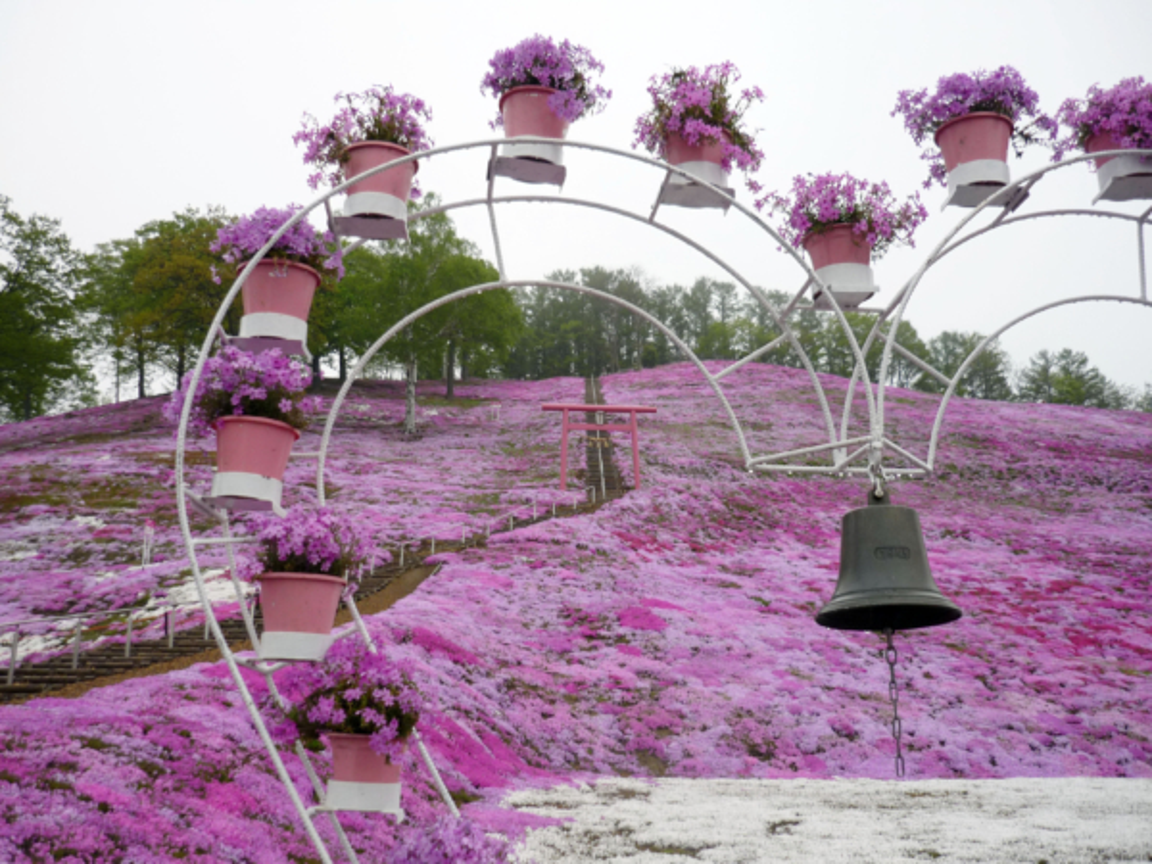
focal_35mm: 33
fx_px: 1098
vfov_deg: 42.9
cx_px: 576
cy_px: 432
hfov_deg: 55.4
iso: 100
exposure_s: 1/160
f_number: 2.8
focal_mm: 5.5
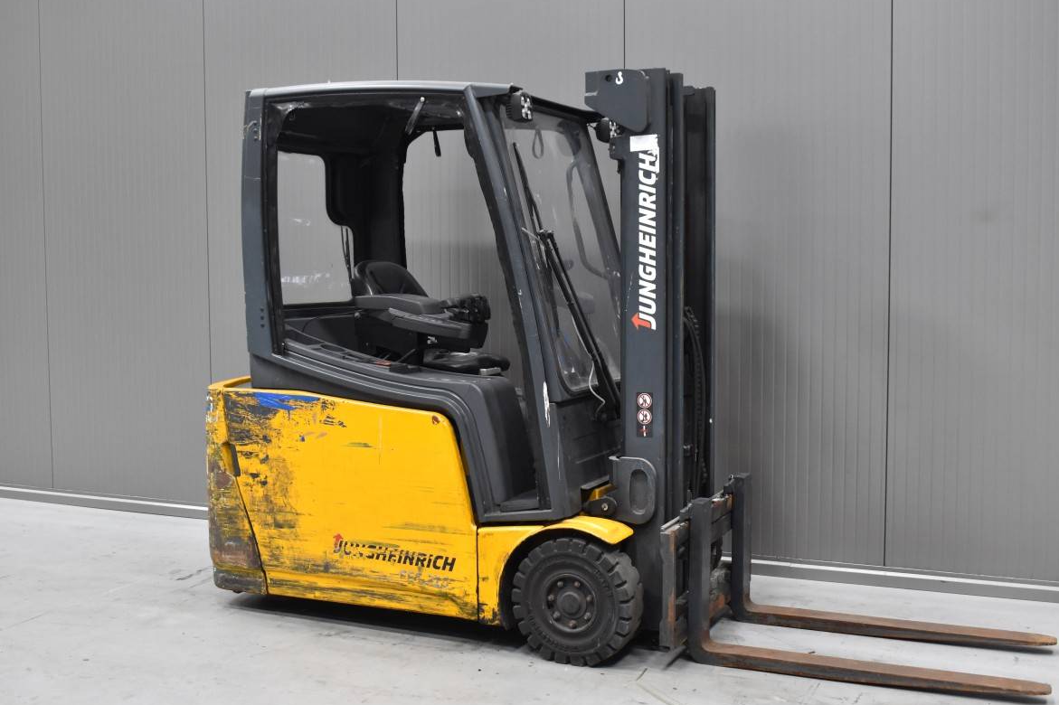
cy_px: 356
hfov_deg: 46.9
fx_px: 1221
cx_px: 528
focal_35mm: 42
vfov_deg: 32.2
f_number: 5.6
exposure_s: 1/30
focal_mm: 27
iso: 1600
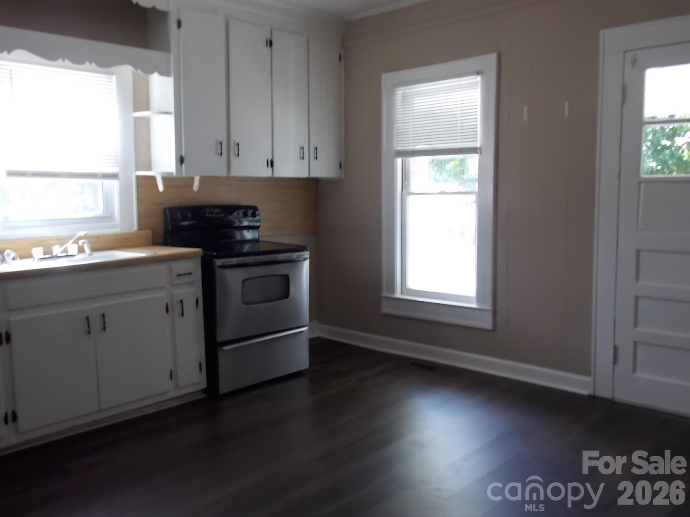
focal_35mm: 30
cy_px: 258
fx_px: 598
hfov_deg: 60.0
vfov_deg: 46.8
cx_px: 345
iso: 160
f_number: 3.3
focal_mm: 5.3
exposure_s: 1/30
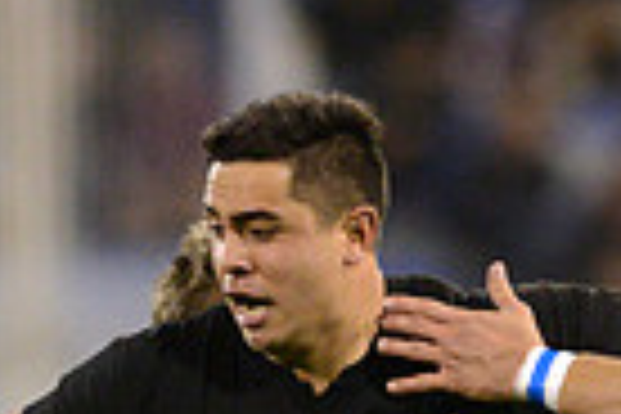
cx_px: 612
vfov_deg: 1.1
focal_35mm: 1260
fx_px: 21733
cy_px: 862
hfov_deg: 1.6
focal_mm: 300
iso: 4500
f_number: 2.8
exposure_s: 1/1250
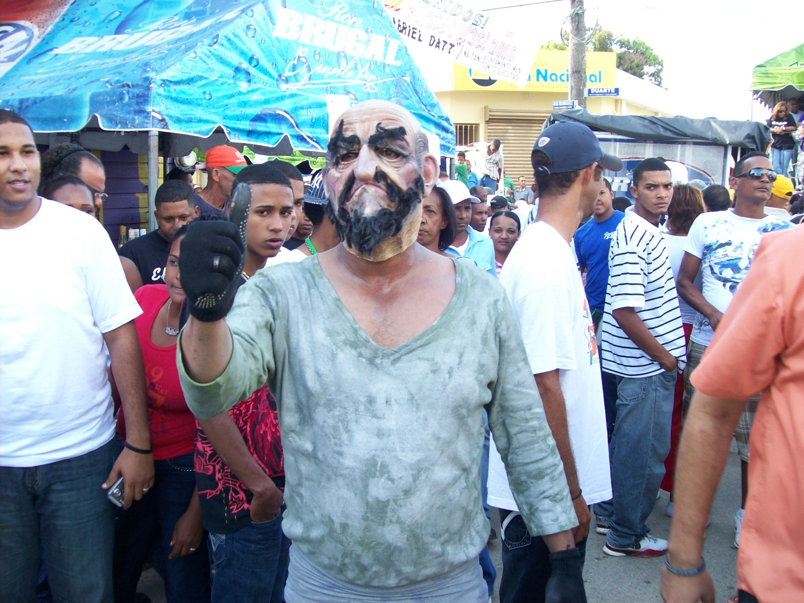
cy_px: 302
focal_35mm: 36
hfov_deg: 51.4
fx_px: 836
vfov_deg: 39.6
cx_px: 402
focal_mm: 6
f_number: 2.7
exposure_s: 1/120
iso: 80
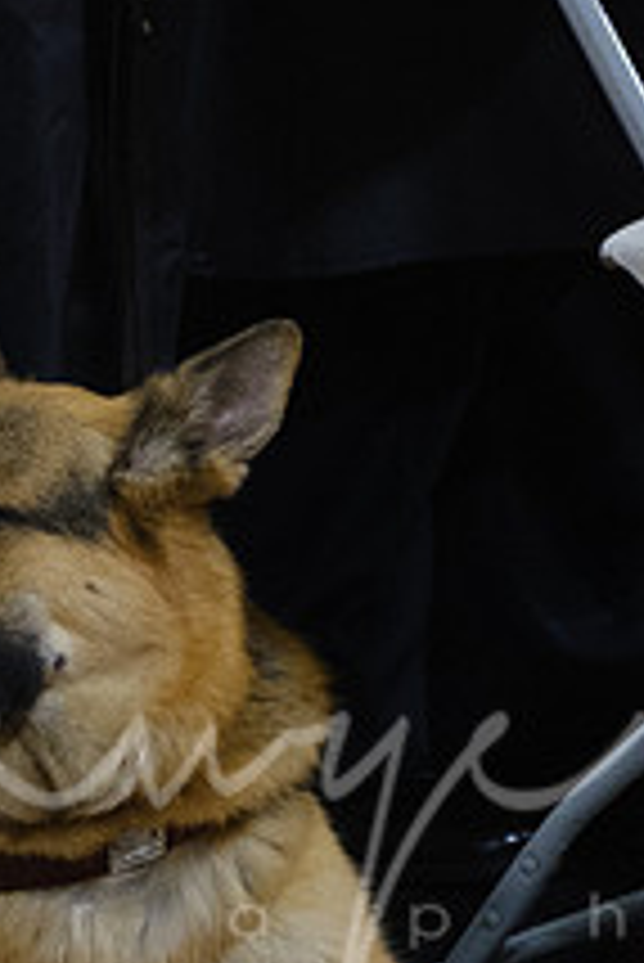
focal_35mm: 583
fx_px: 15617
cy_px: 1374
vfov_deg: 3.5
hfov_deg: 2.4
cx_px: -207
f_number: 3.2
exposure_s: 1/100
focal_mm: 55
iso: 1250
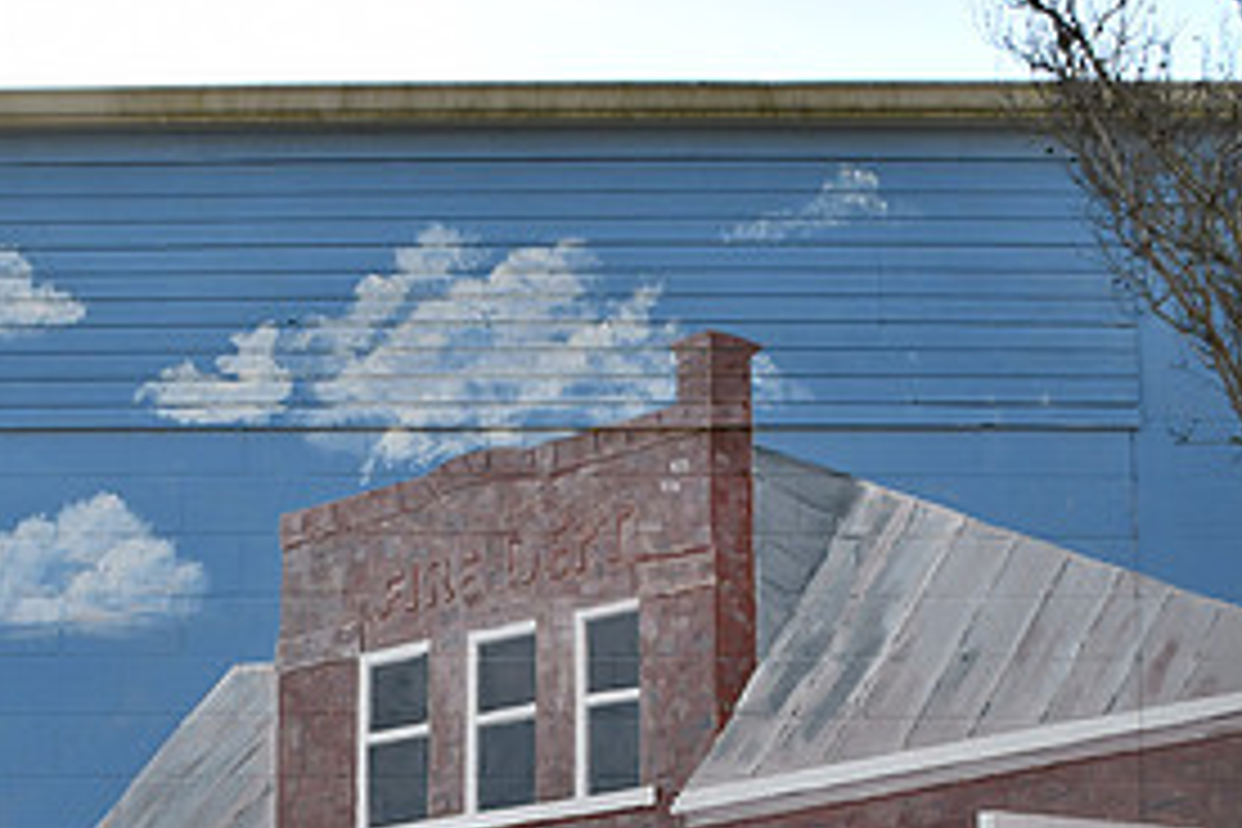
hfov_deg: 31.8
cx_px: 536
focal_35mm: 63
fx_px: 2173
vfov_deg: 21.0
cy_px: 772
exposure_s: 1/250
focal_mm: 20
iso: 140
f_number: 8
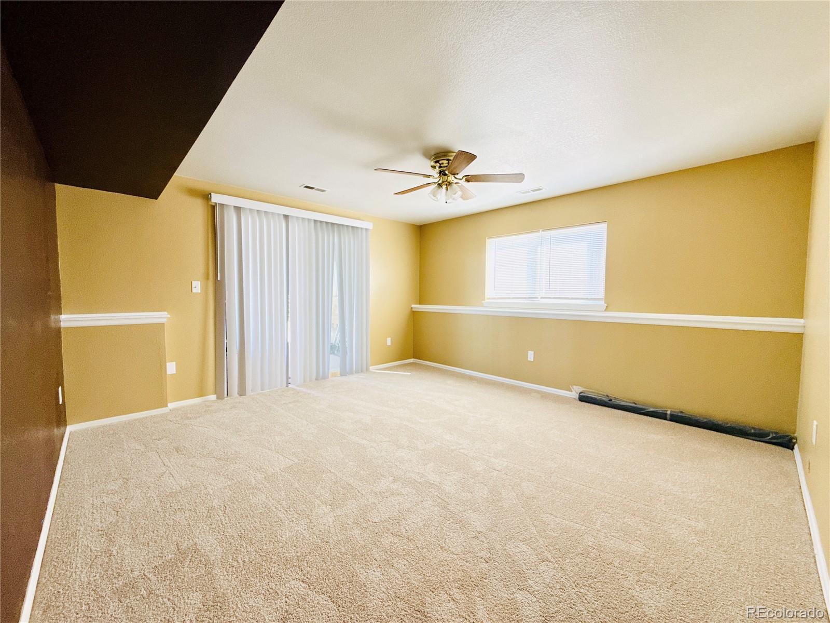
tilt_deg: -3.4
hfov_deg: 102.1
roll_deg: -0.7
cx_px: 415
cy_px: 312
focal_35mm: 14
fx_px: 336
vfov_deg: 85.7
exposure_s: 1/120
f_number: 2.2
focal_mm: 2.22
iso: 125
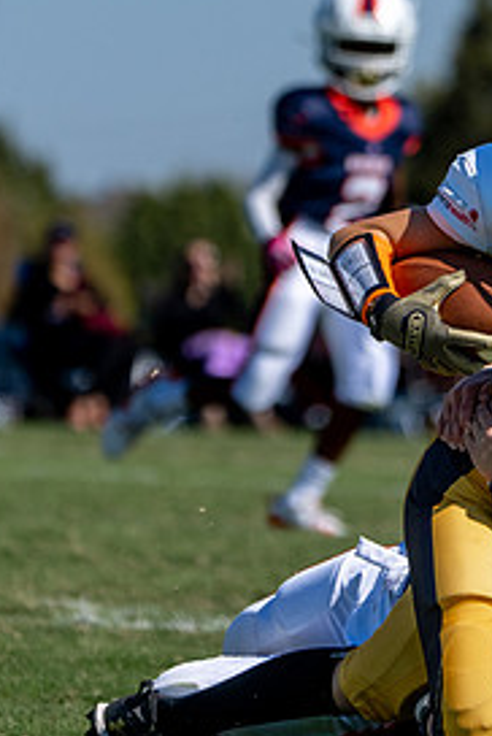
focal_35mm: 624
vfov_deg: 3.3
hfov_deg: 2.2
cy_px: 375
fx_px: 12759
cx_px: 582
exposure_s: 1/2500
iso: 250
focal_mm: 238
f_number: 5.6
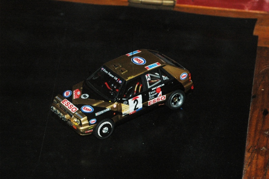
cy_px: 90
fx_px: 784
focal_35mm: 105
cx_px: 134
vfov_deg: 13.0
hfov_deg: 19.5
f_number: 10
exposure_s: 1/125
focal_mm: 70
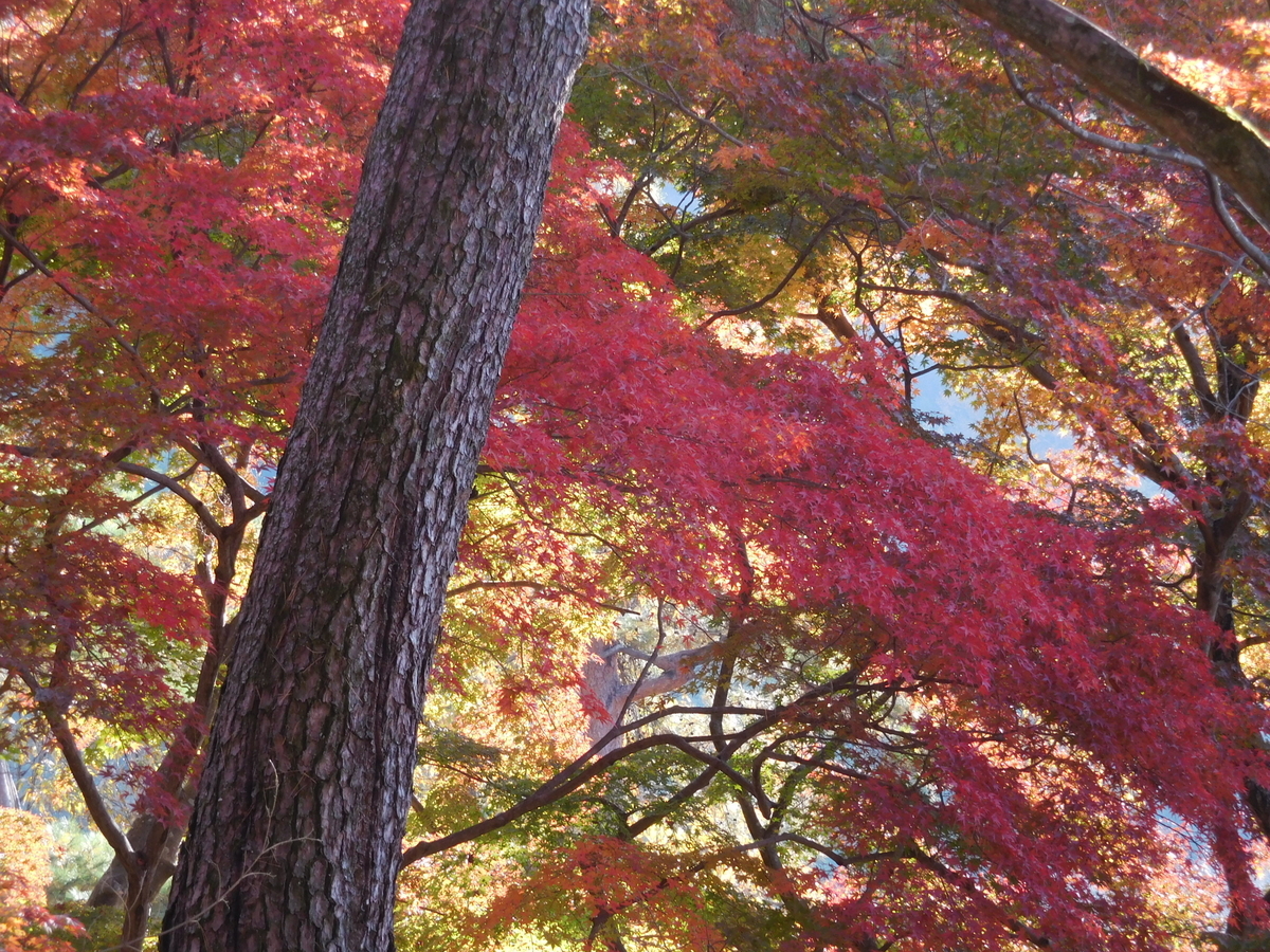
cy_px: 476
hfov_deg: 14.1
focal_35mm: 140
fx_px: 5136
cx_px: 635
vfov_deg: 10.6
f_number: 5.1
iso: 125
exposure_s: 1/30
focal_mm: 25
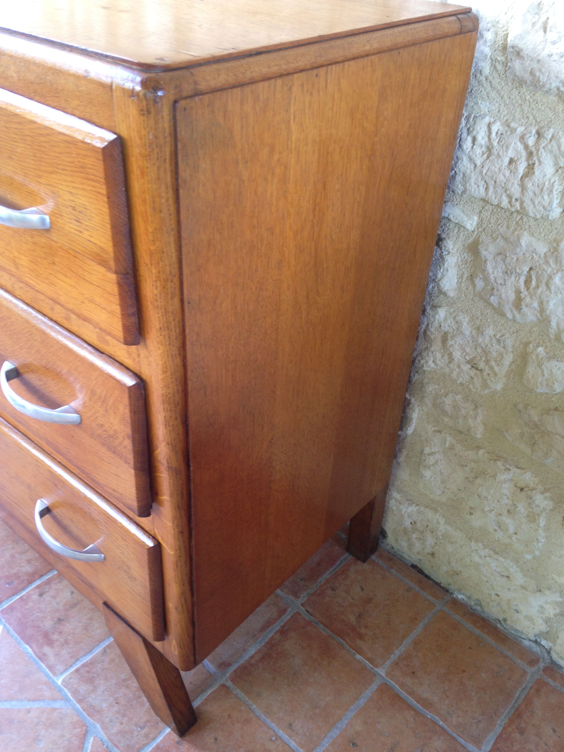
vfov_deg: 55.4
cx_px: 282
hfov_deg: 42.9
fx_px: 717
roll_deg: -2.7
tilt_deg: -35.7
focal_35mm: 33
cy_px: 376
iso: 80
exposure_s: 1/20
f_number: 2.4
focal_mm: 4.12
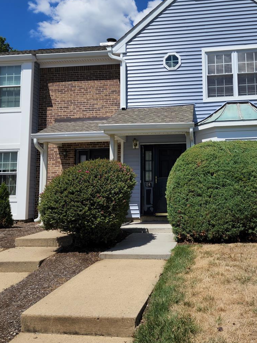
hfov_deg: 41.5
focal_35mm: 34
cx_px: 161
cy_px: 143
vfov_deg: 53.7
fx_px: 337
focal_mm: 6.4
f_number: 1.8
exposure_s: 1/1941
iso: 12
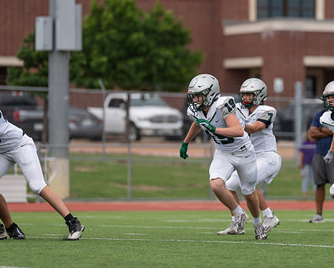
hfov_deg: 5.7
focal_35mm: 341
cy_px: 117
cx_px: 229
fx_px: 3372
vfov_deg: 4.5
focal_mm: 200
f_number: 2.8
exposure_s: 1/1250
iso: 250
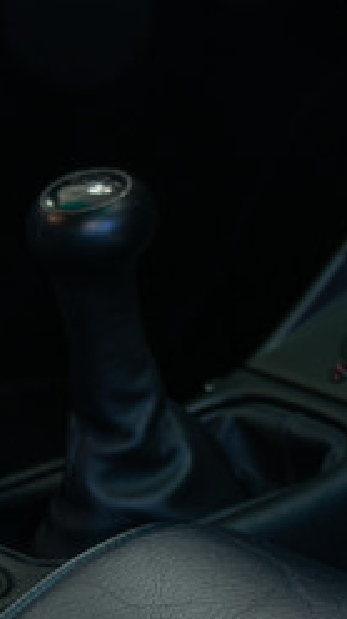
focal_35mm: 169
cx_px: 580
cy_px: -362
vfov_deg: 12.1
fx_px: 2772
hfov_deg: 7.0
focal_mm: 50
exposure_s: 1
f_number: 4.5
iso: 100
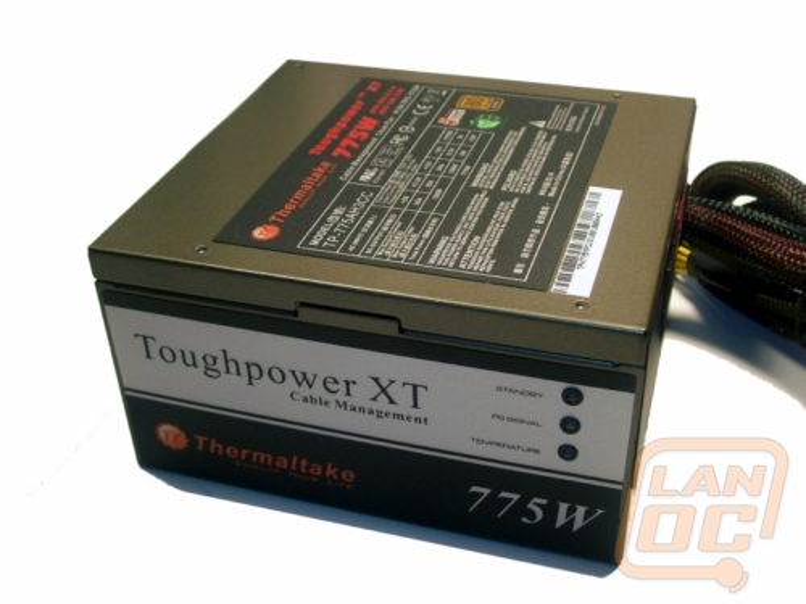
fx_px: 1048
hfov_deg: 42.1
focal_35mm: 45
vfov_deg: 32.2
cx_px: 403
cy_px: 302
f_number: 3
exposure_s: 1/73.6
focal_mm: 7.6
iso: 80
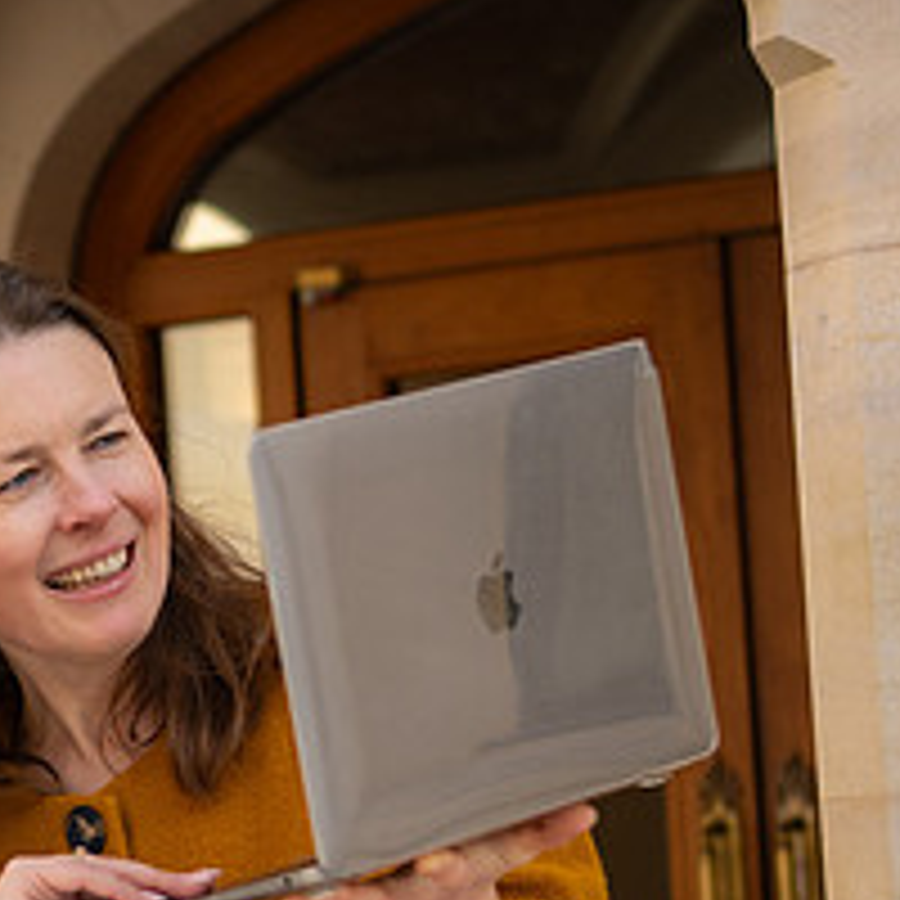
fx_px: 4353
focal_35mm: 148
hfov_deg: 11.5
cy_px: 788
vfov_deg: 11.7
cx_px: -315
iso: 200
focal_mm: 40
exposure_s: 1/2500
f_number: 2.8
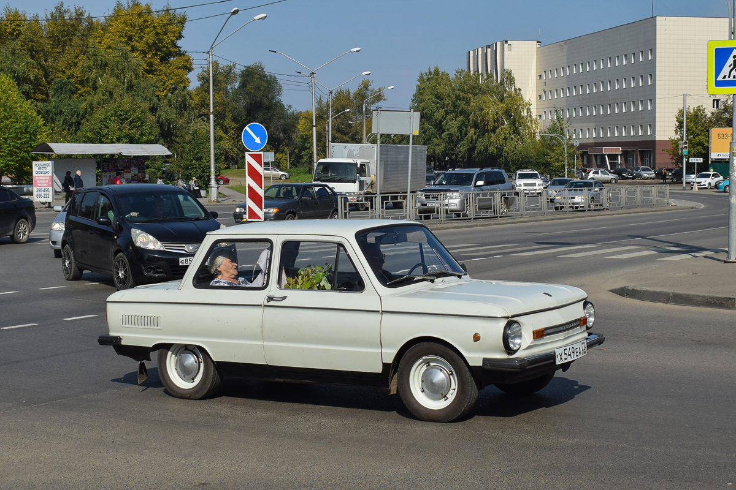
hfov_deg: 46.4
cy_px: 245
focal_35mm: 42
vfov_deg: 31.9
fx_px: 859
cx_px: 368
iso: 200
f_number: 7.1
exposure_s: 1/1250
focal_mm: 28
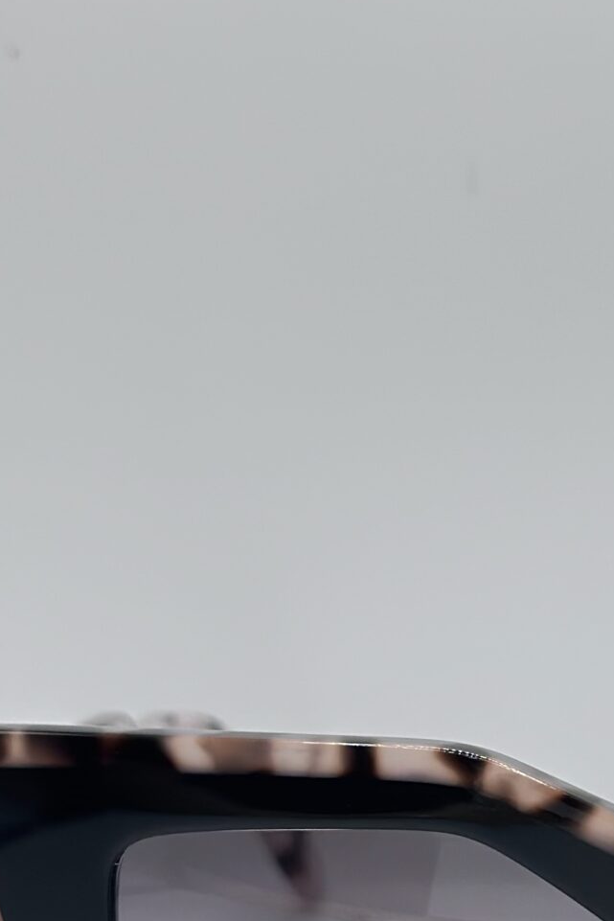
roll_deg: -0.4
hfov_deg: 10.1
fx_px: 3401
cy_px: 770
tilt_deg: -31.5
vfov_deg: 15.3
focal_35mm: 133
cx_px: 782
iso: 80
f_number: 1.78
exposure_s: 1/407
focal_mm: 6.86
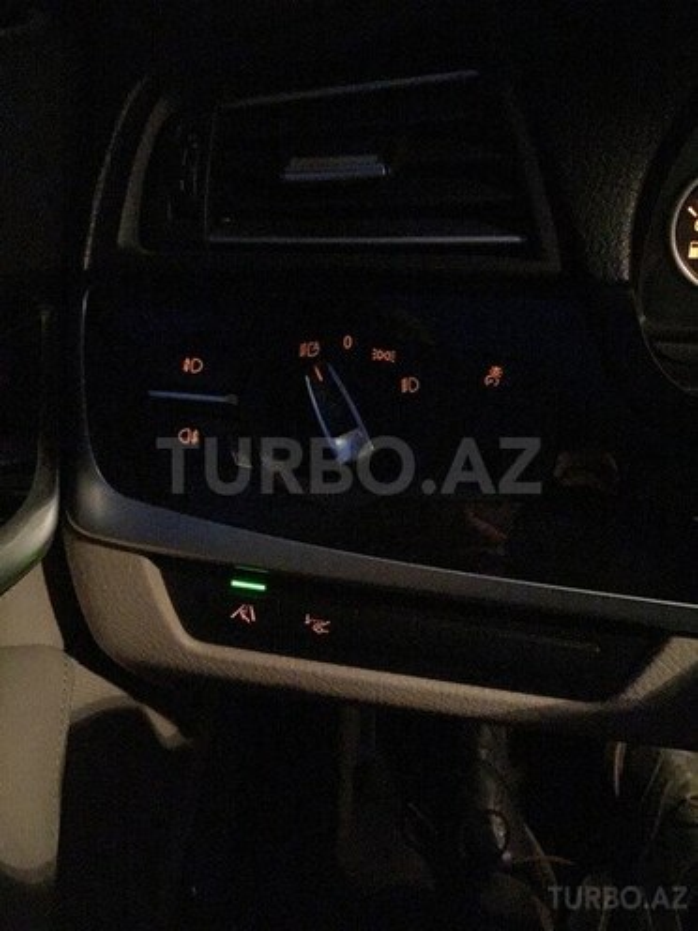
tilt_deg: -34.2
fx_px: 780
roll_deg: +1.6
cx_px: 349
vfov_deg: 61.7
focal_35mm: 29
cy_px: 466
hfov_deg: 48.2
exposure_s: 1/17
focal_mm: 4.15
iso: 2000
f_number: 2.2
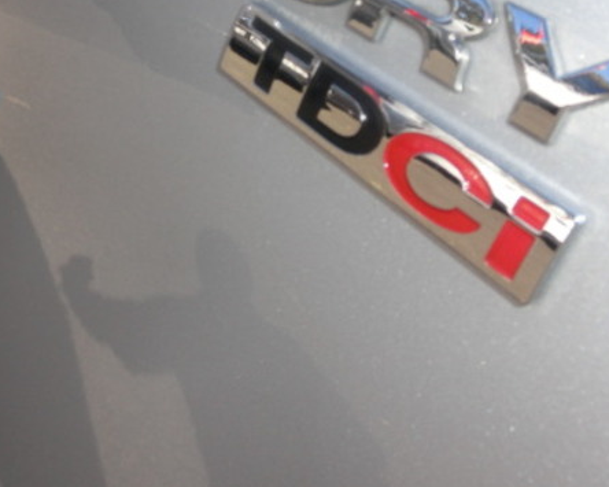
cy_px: 100
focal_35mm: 44
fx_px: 793
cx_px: 229
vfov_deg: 33.2
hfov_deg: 41.7
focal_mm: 4.4
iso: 80
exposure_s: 1/640
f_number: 3.3
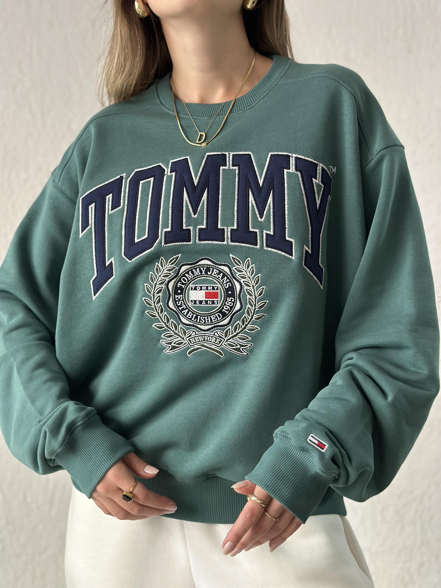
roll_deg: -0.2
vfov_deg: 39.7
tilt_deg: -1.0
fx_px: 815
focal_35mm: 48
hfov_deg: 30.3
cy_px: 294
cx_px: 220
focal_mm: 6.86
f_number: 1.78
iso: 400
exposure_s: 1/54
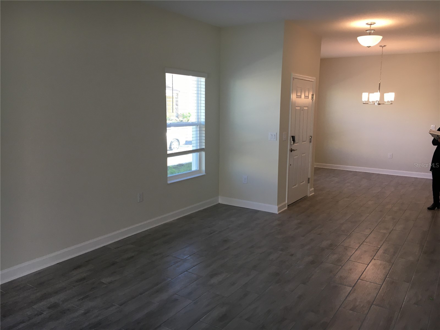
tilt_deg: -8.7
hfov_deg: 61.7
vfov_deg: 48.2
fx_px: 369
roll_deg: -1.0
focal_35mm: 29
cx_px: 220
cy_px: 165
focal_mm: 4.15
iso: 25
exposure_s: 1/40
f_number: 2.2
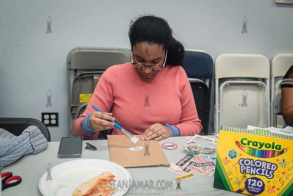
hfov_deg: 51.0
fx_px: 307
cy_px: 98
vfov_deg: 35.3
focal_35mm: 38
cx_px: 153
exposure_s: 1/320
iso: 2500
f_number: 4.5
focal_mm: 35
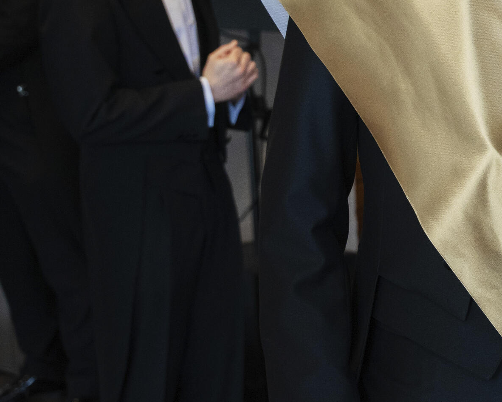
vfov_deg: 14.2
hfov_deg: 16.2
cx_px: 754
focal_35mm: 108
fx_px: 1609
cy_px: 121
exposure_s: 1/200
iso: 1250
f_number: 4.5
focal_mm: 34.1
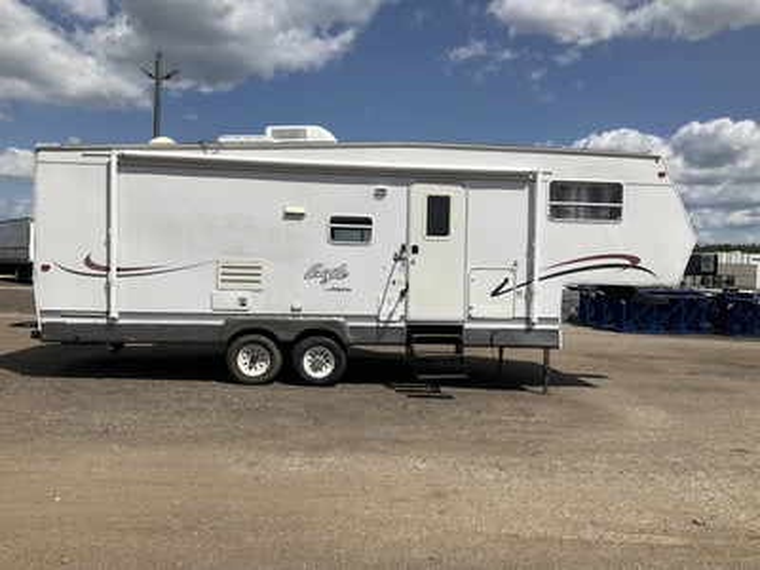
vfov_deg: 48.2
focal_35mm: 29
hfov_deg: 61.7
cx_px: 380
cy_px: 285
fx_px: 637
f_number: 1.8
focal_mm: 3
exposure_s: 1/4405
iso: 25
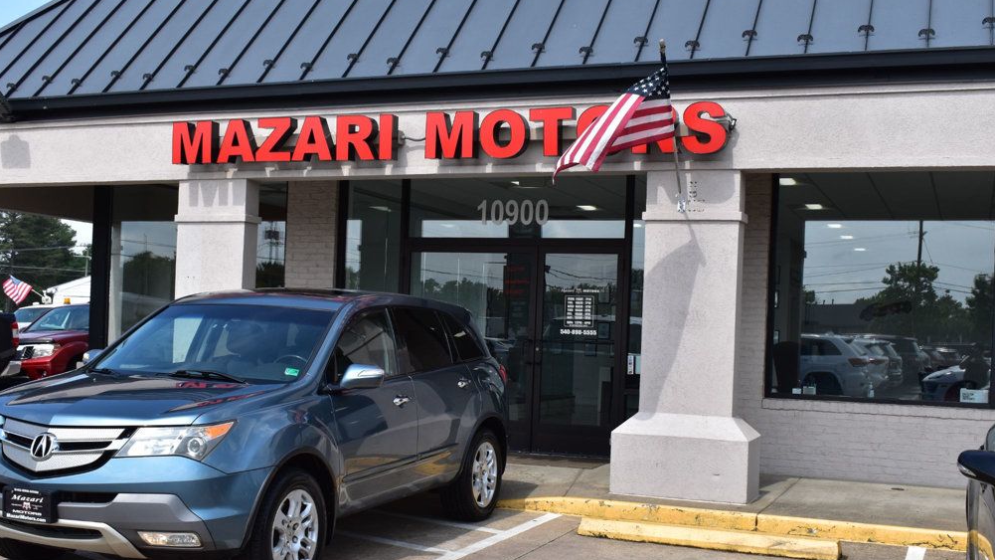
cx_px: 487
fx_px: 1187
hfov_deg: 45.5
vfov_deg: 26.5
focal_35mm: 45
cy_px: 329
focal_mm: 28
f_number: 11
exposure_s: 1/500
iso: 400
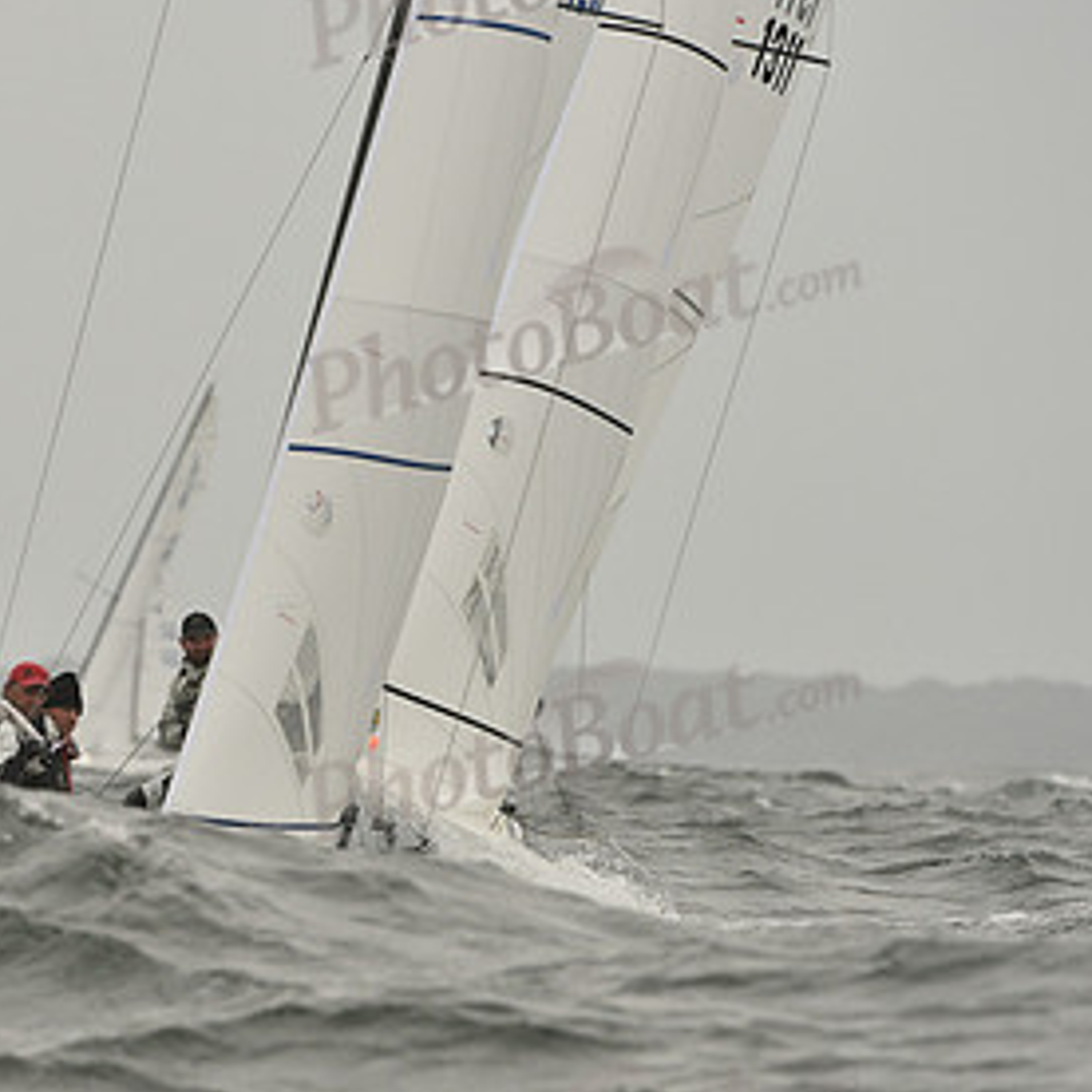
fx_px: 25483
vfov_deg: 2.5
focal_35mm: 714
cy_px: 592
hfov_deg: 2.5
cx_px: 103
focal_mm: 400
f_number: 7.1
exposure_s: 1/1250
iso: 400
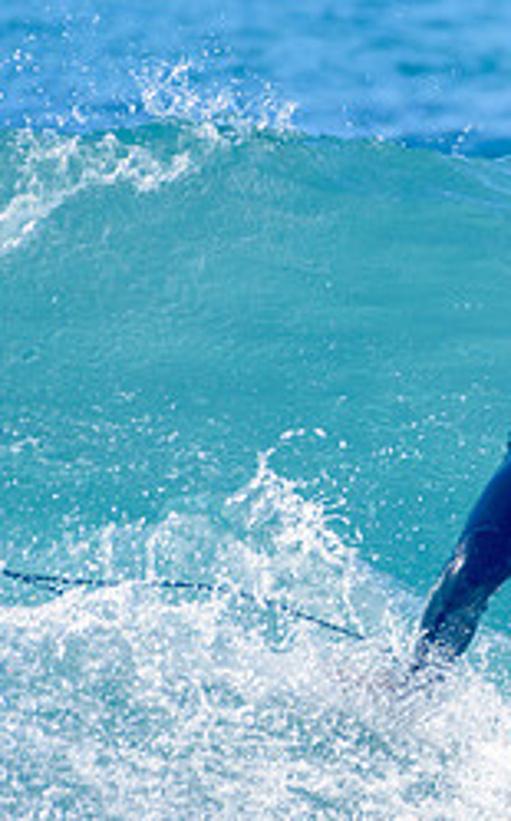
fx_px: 32559
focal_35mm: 1457
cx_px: 954
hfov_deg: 0.9
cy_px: 408
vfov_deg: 1.4
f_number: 5.6
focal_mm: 500
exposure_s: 1/2000
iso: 360
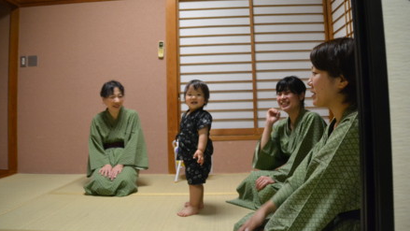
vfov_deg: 40.1
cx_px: 202
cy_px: 95
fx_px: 315
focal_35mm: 29
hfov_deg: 66.1
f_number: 3.5
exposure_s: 1/60
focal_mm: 18
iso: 2200
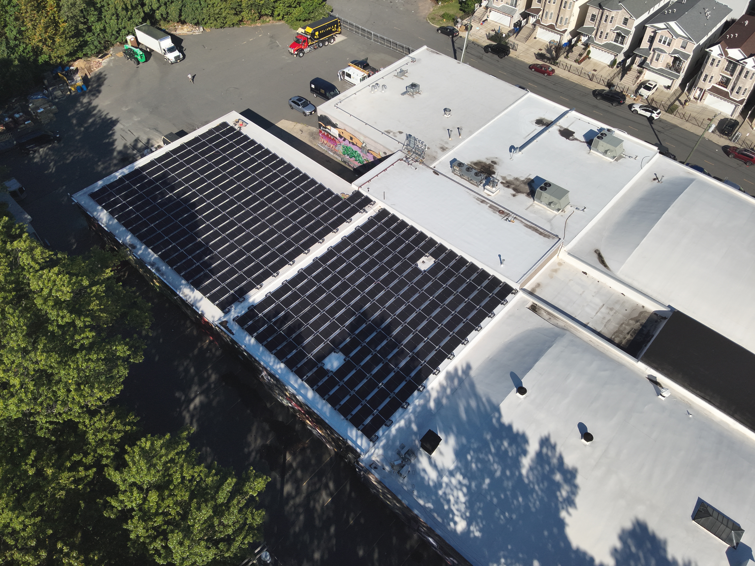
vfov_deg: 56.8
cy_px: 283
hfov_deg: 71.6
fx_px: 523
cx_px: 378
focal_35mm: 24
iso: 100
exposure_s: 1/1500
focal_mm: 4.4
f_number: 2.8
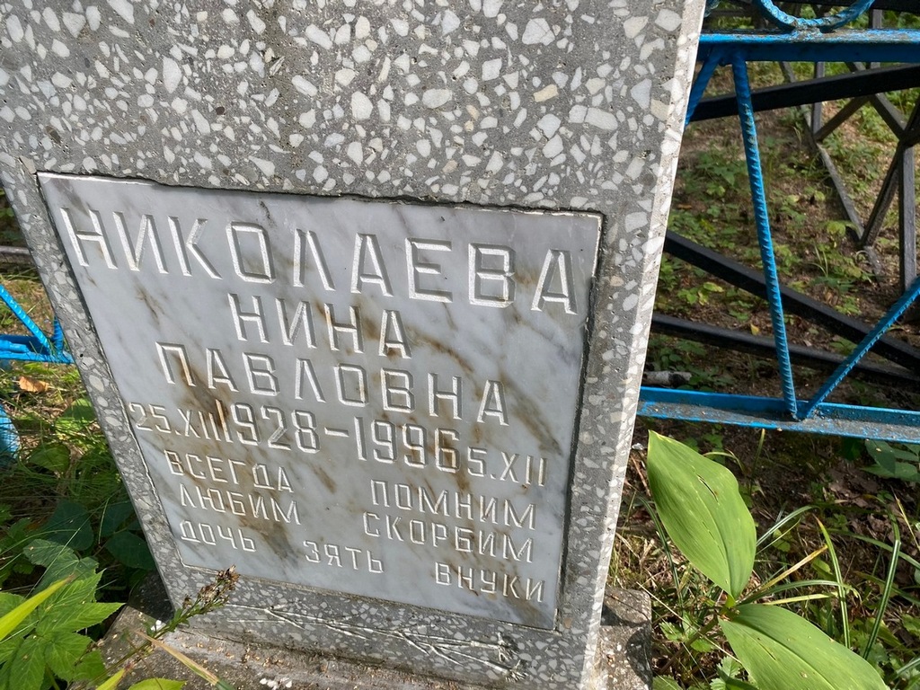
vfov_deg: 53.1
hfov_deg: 67.3
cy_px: 345
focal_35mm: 26
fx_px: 691
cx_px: 460
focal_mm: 4.25
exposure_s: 1/337
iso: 32
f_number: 1.8
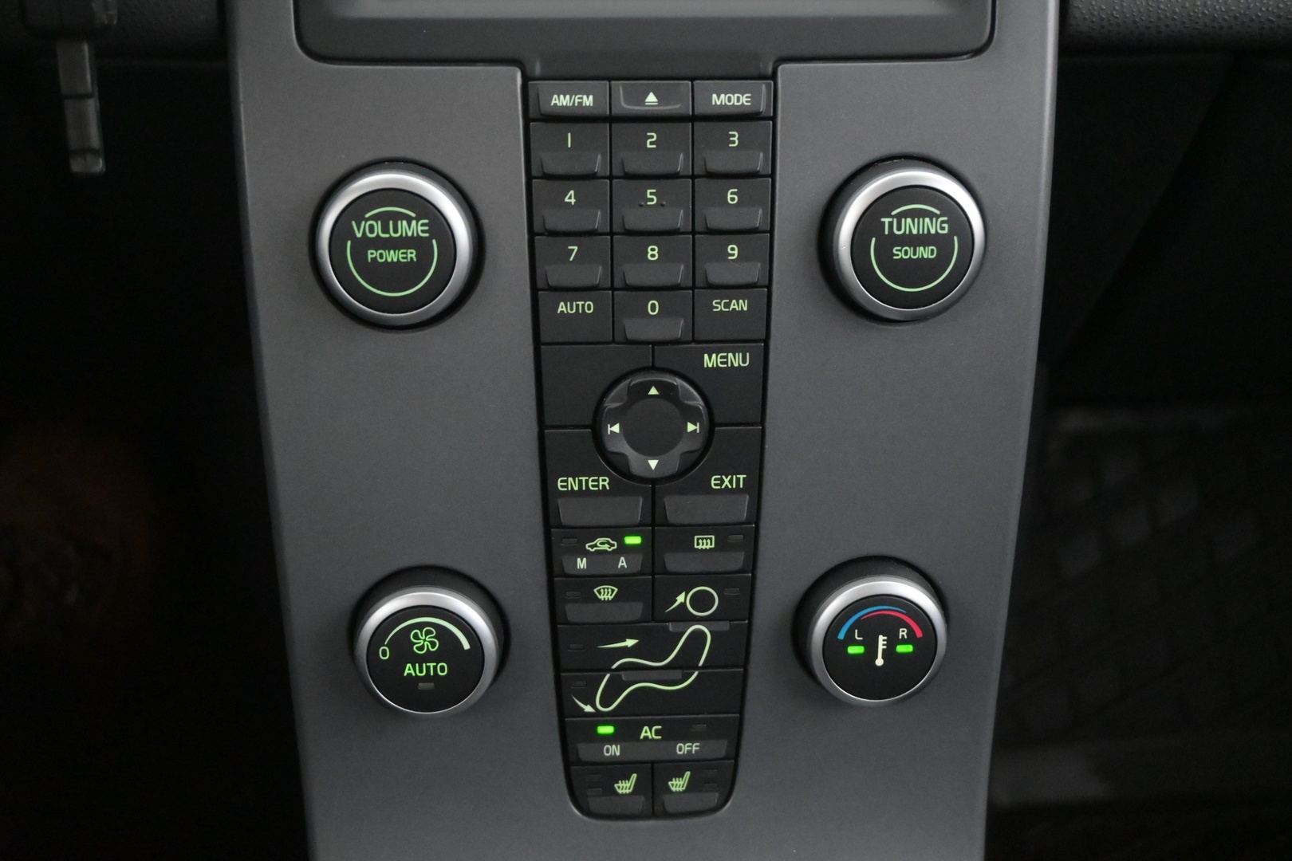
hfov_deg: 46.4
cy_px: 430
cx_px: 646
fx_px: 1507
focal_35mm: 42
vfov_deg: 31.9
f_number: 4.5
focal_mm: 28
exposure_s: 1/50
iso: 8000
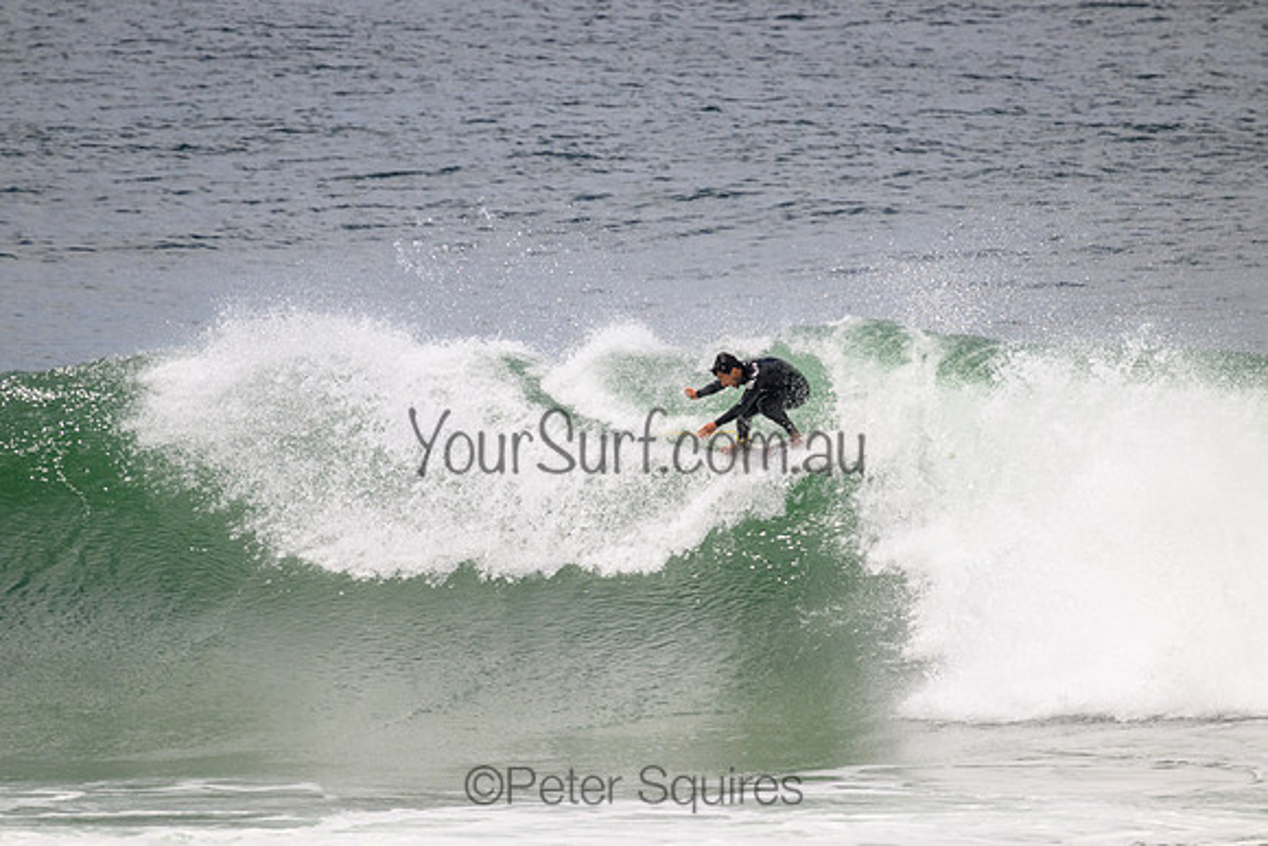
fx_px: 28183
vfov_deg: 1.7
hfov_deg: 2.6
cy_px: 423
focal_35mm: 800
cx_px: 634
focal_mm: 800
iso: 720
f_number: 11
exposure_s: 1/2000
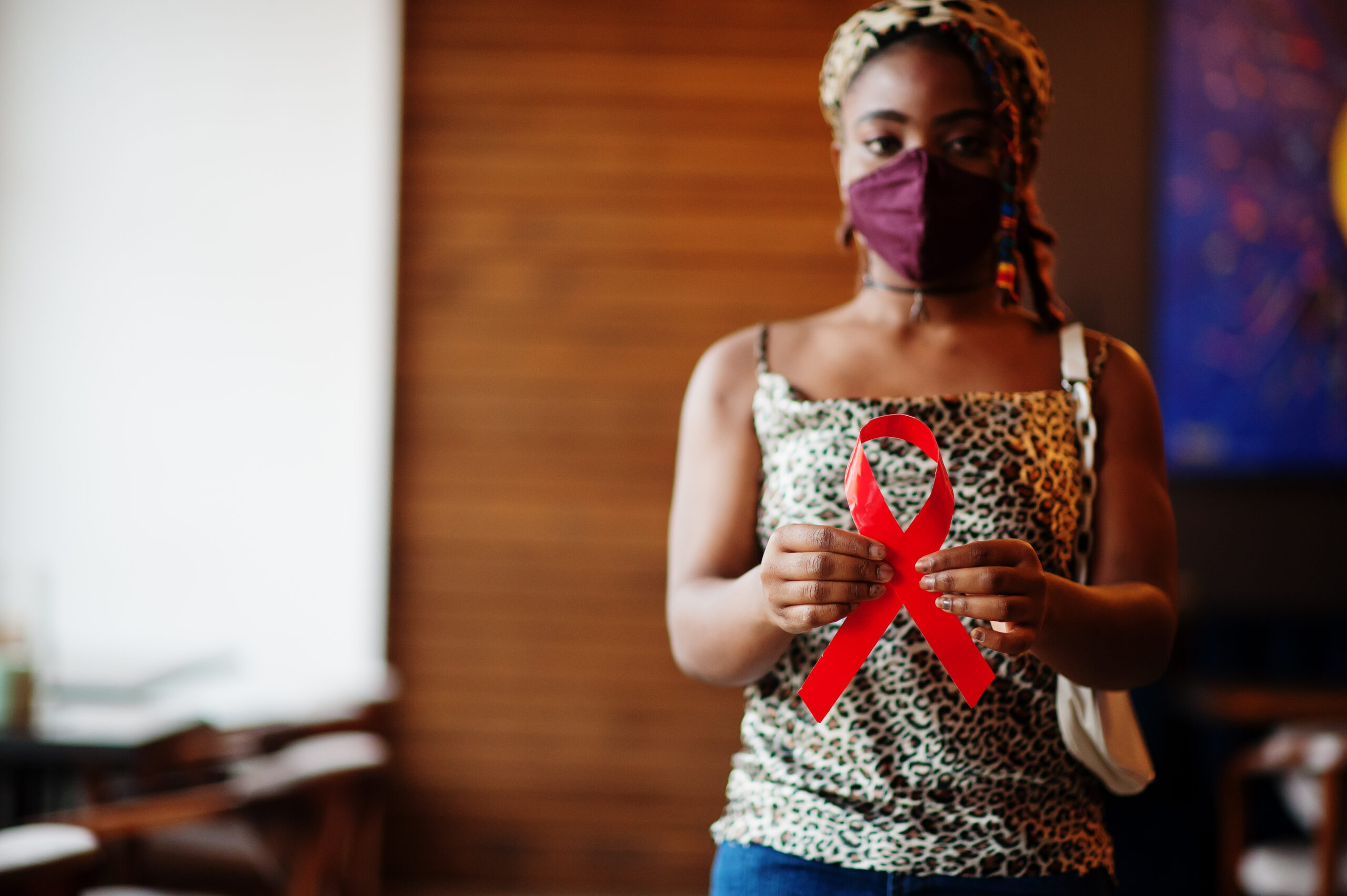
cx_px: 674
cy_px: 448
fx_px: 3178
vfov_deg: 16.0
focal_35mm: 85
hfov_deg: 23.9
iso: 800
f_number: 1.4
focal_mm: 85
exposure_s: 1/640
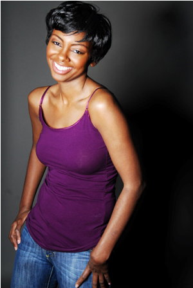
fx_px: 481
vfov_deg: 33.4
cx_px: 96
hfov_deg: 22.7
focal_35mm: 60
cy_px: 144
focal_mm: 40
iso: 400
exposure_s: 1/60
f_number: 8
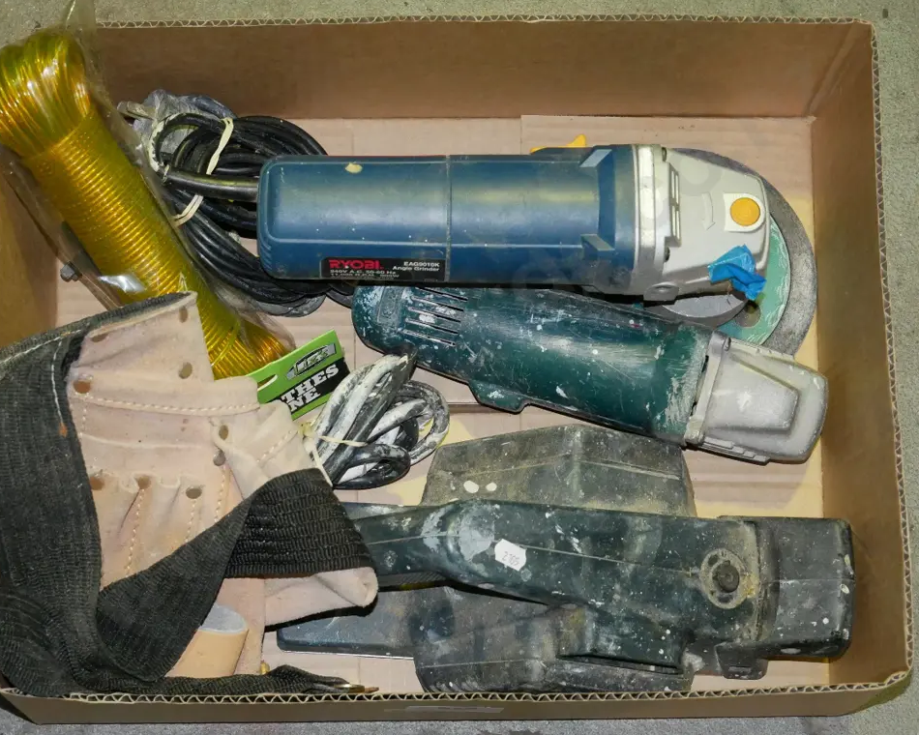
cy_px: 369
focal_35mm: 80
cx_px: 427
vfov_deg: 19.2
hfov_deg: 23.8
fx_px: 2176
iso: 3200
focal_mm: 38
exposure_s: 1/125
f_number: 5.6
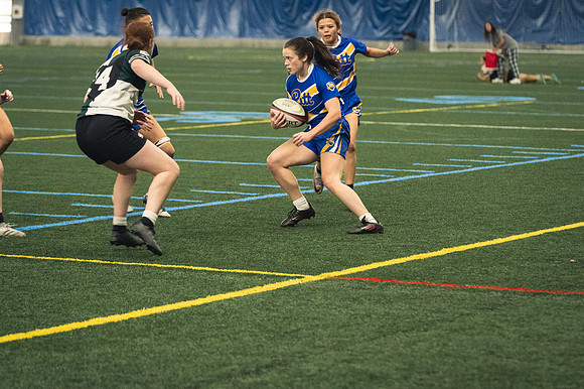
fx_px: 2545
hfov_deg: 13.1
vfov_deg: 8.7
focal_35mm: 157
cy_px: 194
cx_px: 292
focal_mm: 105
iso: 8000
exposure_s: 1/500
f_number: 2.8
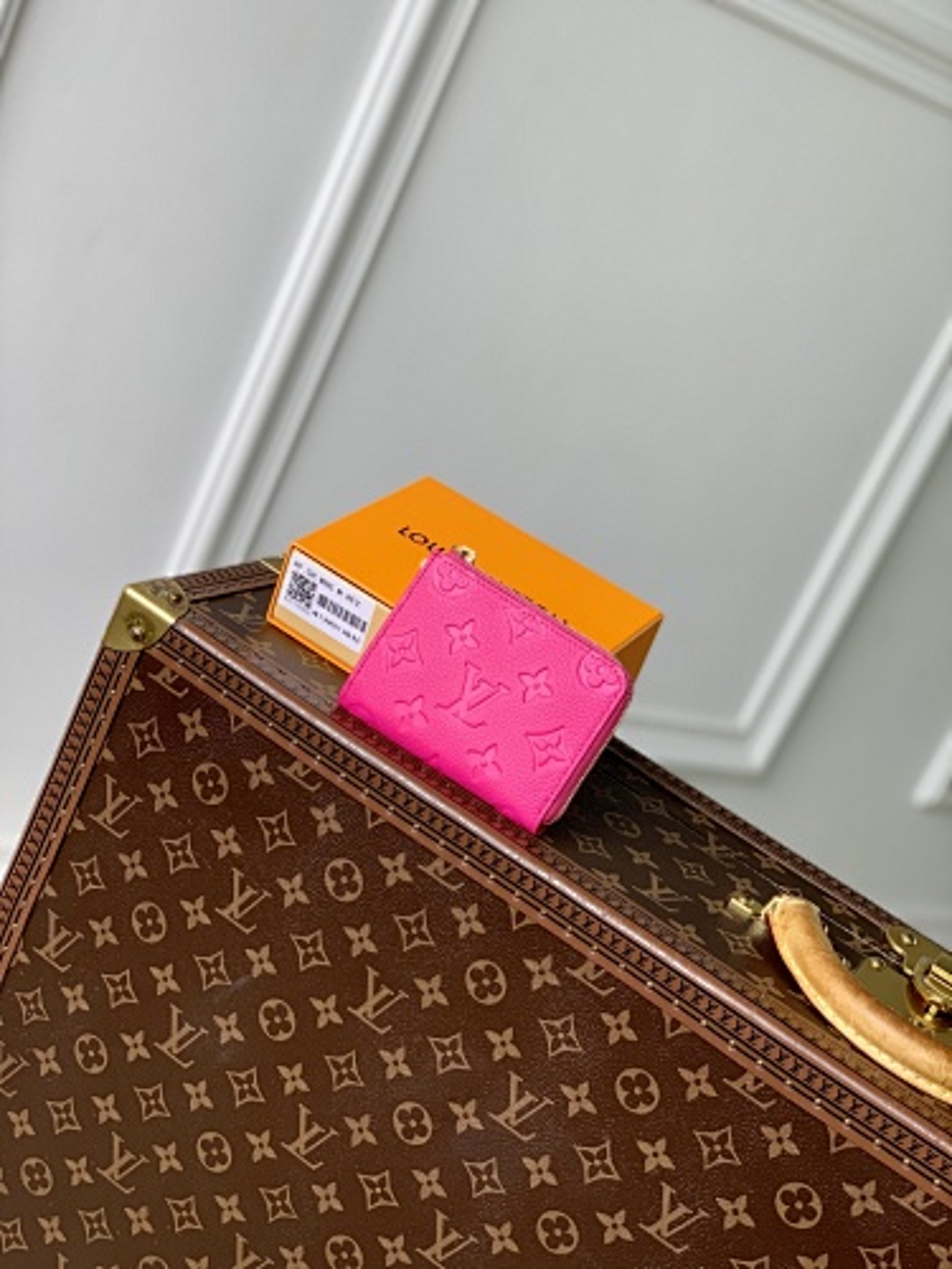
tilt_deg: -18.4
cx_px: 476
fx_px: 1907
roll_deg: -25.4
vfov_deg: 36.8
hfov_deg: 28.0
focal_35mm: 52
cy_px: 634
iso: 20
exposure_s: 1/122
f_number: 2.4
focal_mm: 6
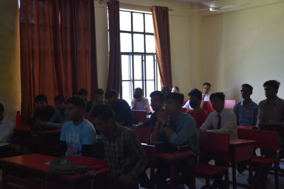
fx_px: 414
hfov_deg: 37.9
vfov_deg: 25.8
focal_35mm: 52
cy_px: 94
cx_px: 142
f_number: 4.2
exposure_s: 1/60
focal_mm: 35
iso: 400
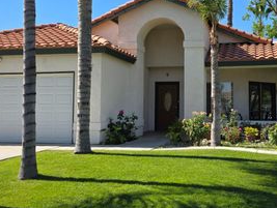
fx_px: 345
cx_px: 186
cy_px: 90
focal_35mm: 43
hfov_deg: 43.2
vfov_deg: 33.6
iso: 80
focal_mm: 6.3
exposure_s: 1/4057
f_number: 1.7
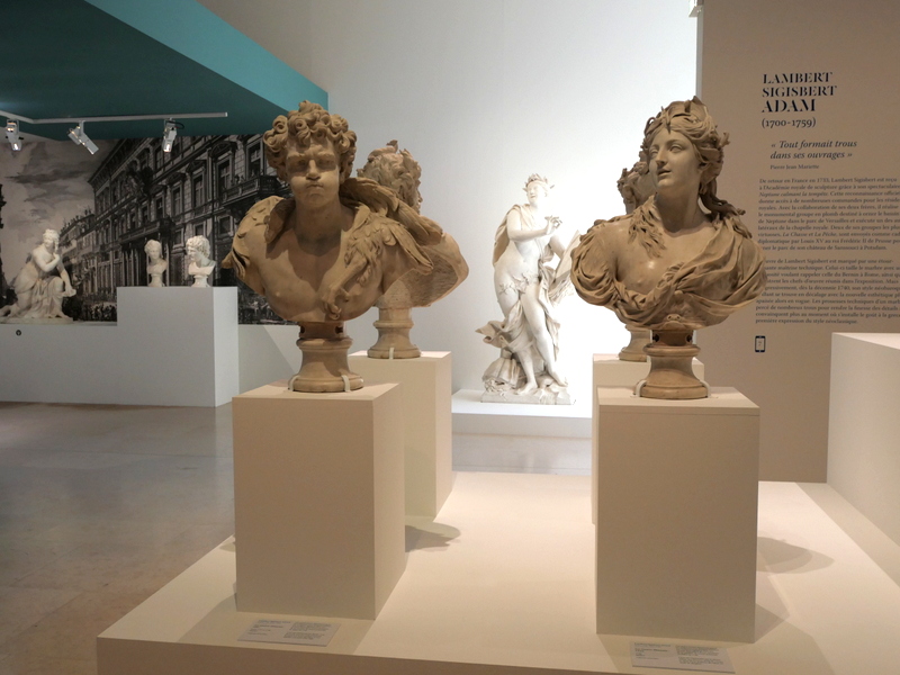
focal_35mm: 32
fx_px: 832
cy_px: 338
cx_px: 450
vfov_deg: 44.2
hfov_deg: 56.8
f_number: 4
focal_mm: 16
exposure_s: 1/50
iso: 3200
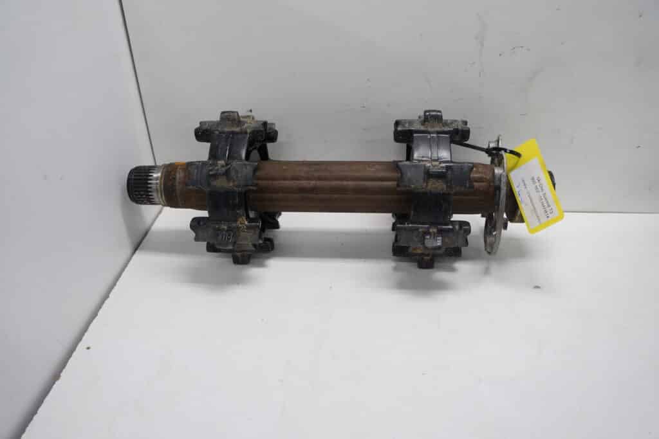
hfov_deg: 67.4
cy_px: 220
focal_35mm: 27
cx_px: 330
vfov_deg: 47.9
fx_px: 494
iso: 160
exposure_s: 1/60
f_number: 4
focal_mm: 18
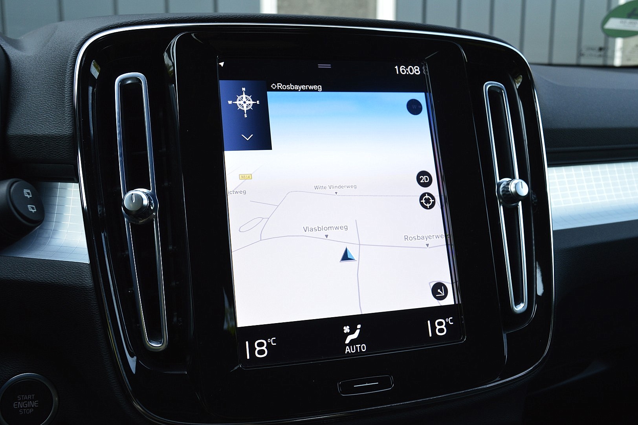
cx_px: 319
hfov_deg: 57.3
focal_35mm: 33
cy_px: 212
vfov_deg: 39.9
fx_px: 584
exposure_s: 1/60
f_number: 8
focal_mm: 22
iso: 500
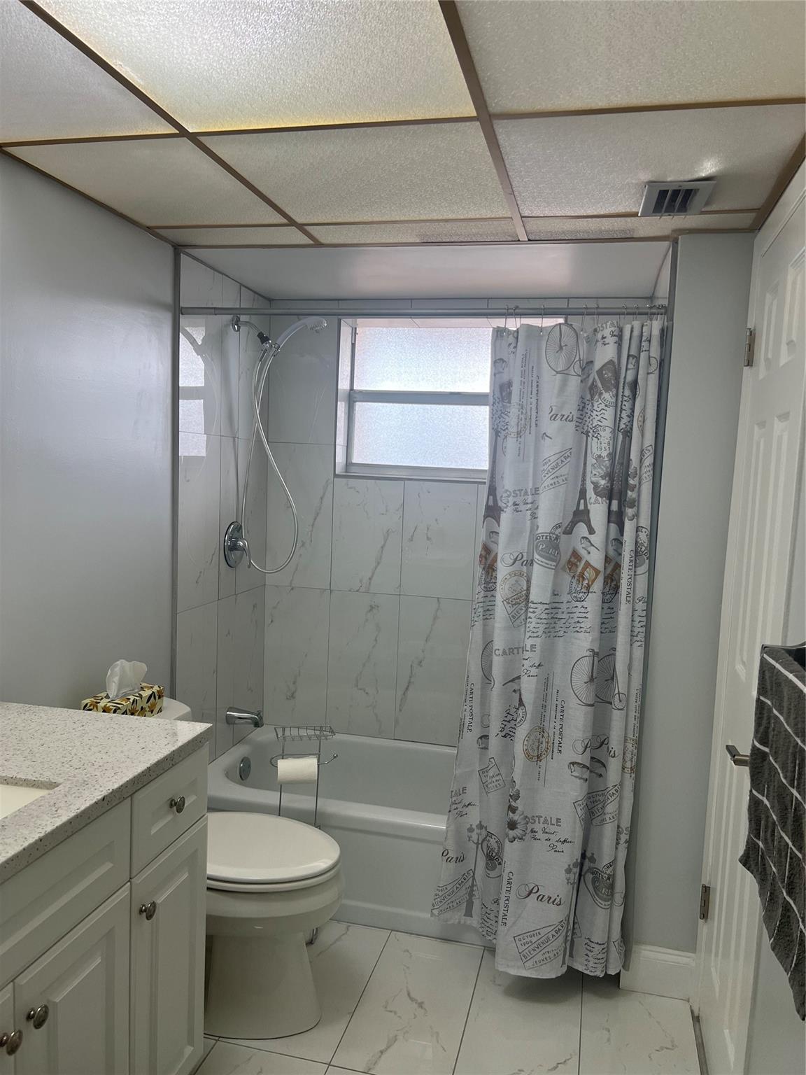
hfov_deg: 53.1
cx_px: 403
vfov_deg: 67.3
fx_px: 807
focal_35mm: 26
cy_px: 538
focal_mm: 5.7
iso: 64
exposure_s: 1/139
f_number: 1.5
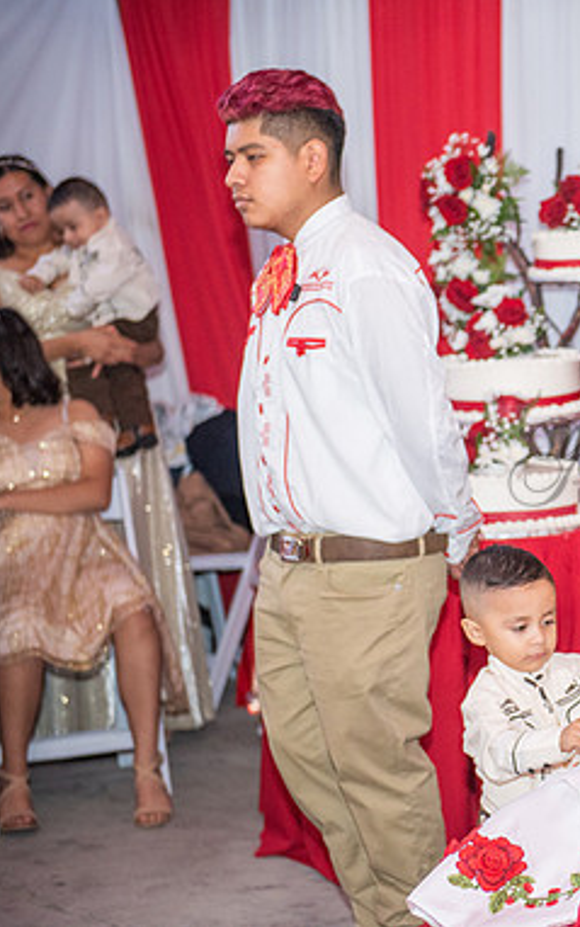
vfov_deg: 21.6
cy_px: 462
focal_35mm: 96
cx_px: 699
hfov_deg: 13.3
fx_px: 2426
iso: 800
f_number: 3.2
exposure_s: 1/160
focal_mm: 62
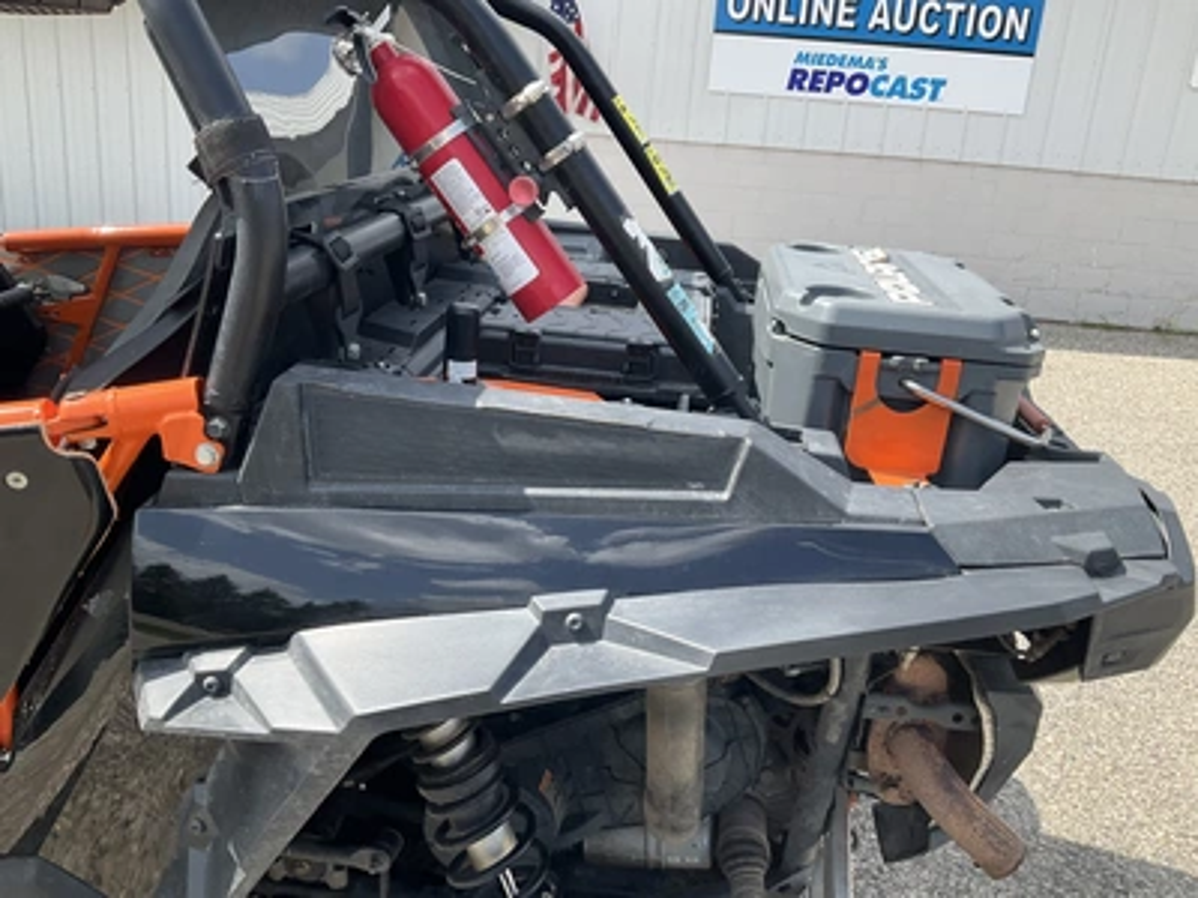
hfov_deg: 61.7
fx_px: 1004
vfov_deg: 48.2
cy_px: 449
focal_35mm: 29
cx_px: 599
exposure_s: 1/580
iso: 25
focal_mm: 3
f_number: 1.8
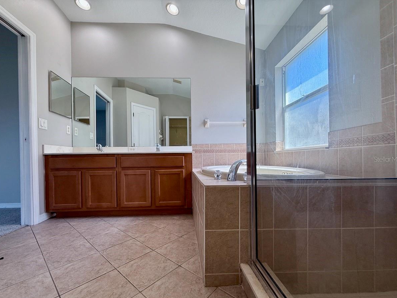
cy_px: 159
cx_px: 192
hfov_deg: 98.1
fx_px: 172
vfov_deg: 81.6
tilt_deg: -0.4
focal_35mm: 15
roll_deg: -0.2
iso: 64
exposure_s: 1/120
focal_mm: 2.22
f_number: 2.2
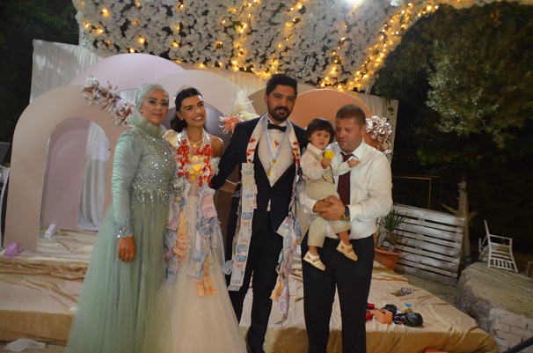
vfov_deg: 13.4
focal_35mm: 102
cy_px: 176
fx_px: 1507
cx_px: 266
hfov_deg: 20.1
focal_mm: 68
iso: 2200
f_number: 5.3
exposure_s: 1/60
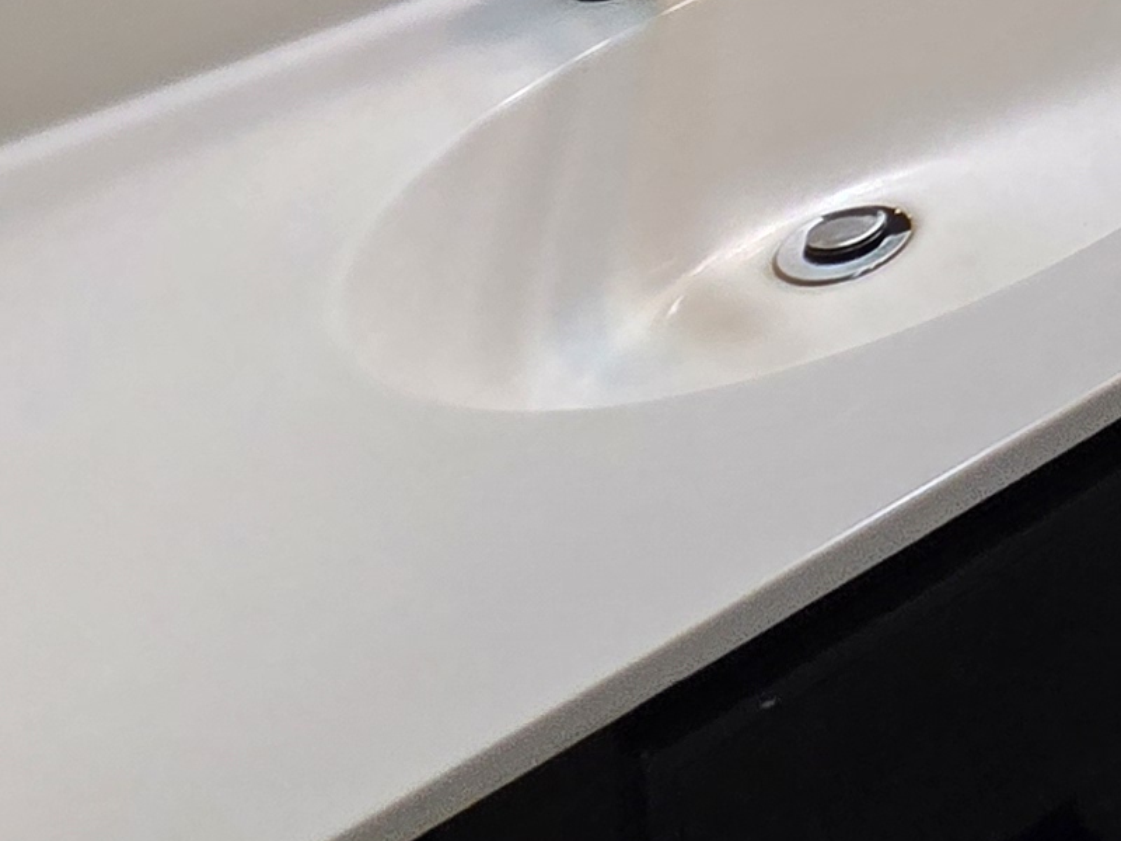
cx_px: 2197
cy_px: -1030
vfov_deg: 15.6
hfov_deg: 19.1
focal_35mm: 65
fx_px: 2105
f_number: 2.2
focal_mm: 2.2
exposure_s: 1/60
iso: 160
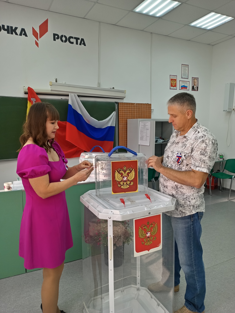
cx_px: 118
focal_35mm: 26
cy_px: 156
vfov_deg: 67.3
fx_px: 235
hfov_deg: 53.1
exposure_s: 1/50
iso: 141
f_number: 1.8
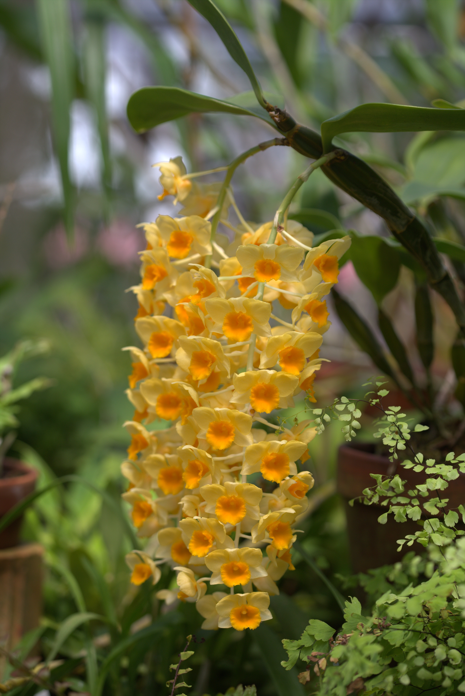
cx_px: 232
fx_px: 1916
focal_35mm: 99
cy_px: 348
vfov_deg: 20.6
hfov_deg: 13.8
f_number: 4
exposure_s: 1/250
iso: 200
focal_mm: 100
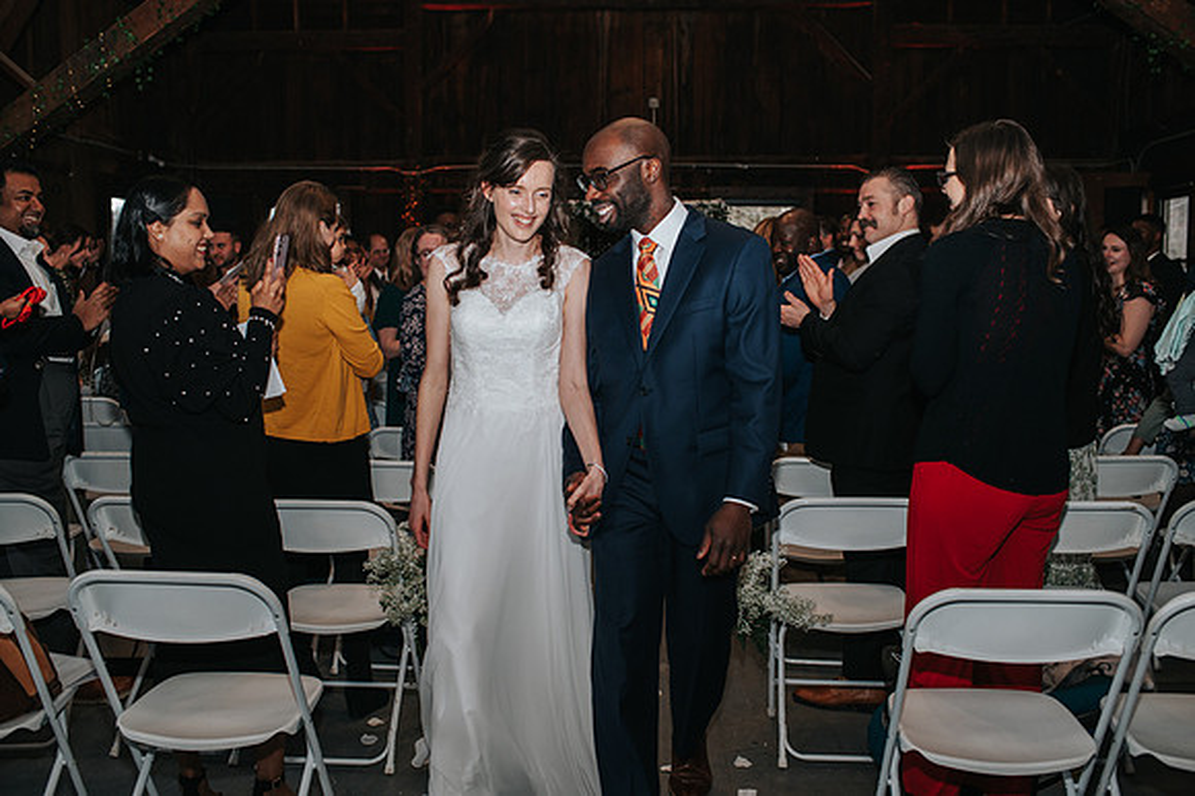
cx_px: 598
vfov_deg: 37.8
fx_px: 1161
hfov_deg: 54.5
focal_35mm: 35
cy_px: 398
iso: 1000
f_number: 3.2
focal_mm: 35
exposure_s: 1/200
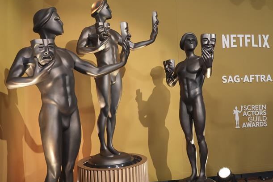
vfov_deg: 39.9
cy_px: 91
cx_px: 131
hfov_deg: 57.2
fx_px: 250
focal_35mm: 33
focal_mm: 31
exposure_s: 1/320
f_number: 4.5
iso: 2500
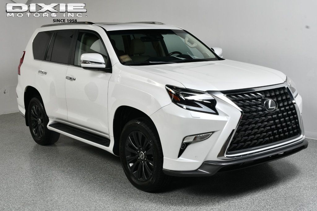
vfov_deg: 28.1
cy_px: 106
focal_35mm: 48
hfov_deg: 41.1
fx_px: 423
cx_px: 158
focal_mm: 32
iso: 100
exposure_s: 1/160
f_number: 13
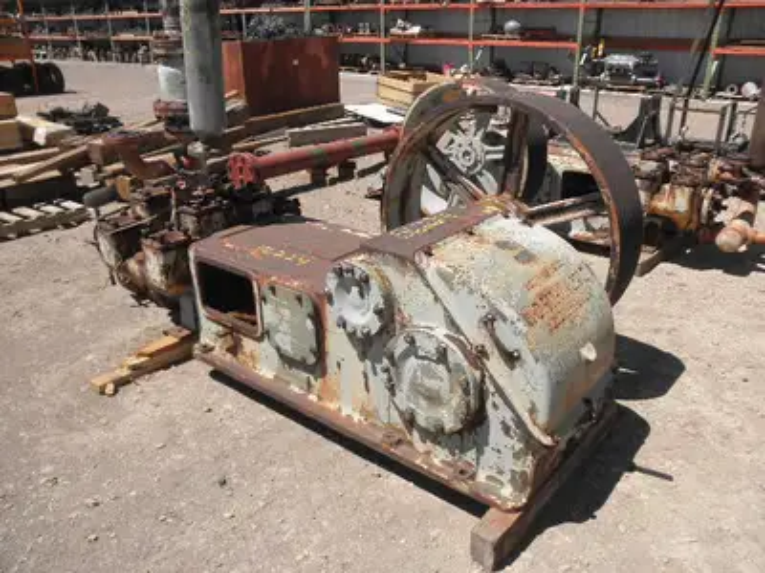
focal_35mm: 28
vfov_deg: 49.7
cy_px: 286
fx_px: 619
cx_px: 382
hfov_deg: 63.4
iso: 64
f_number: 8.5
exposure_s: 1/125
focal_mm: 5
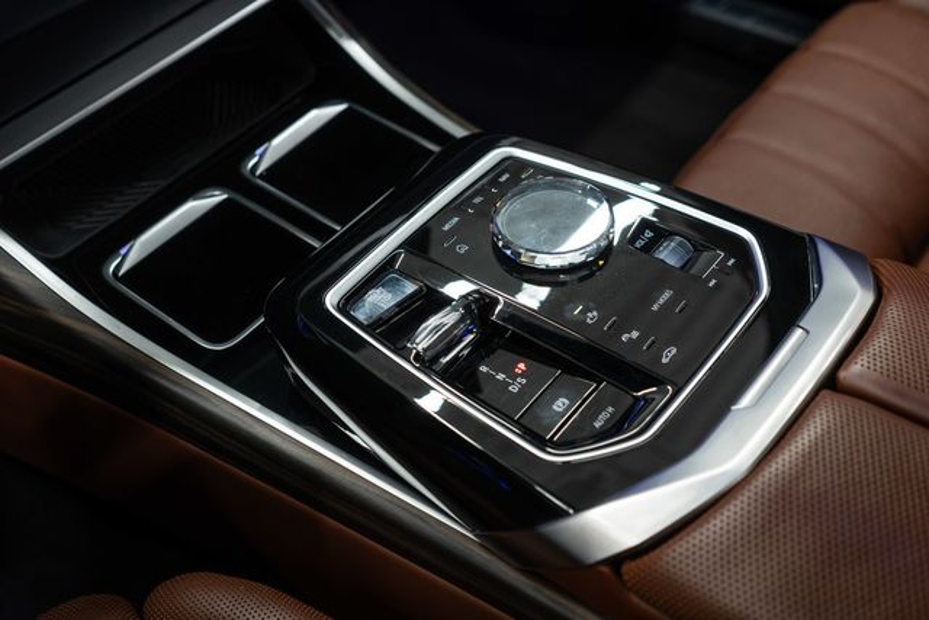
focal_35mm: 42
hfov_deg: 46.4
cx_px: 464
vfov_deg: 31.9
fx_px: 1084
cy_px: 310
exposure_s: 1/40
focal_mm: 28
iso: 500
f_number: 3.2
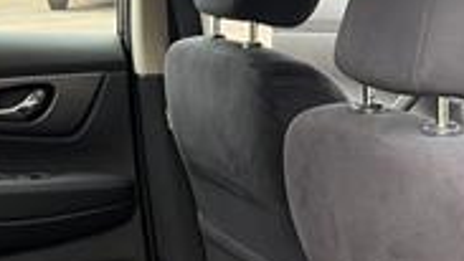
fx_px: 1218
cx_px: 132
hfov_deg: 21.4
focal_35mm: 99
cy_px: 378
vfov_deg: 11.8
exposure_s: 1/206
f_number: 1.6
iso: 80
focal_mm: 5.96
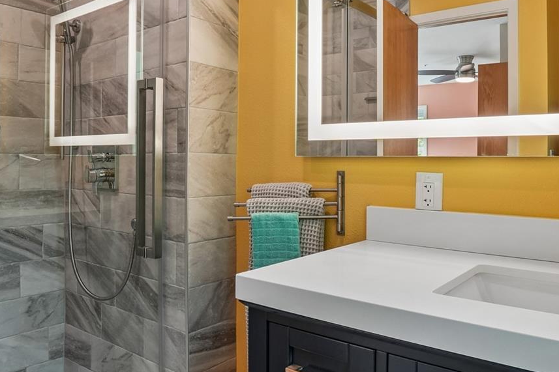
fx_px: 435
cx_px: 322
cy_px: 171
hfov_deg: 65.1
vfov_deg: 46.3
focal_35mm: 28
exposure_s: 1/40
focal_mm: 10
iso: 400
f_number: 8
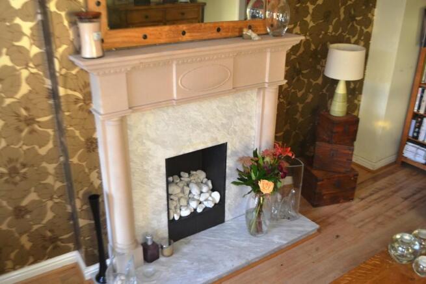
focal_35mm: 33
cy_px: 142
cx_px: 213
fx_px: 391
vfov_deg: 40.0
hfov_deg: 57.2
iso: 1000
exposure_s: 1/60
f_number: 3.8
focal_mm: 22
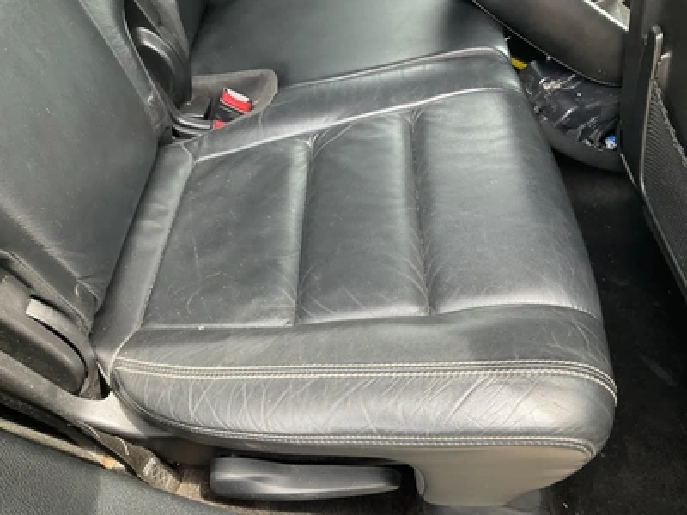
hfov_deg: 61.7
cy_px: 258
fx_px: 576
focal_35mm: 29
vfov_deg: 48.2
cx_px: 344
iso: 64
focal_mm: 3
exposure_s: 1/103
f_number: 1.8
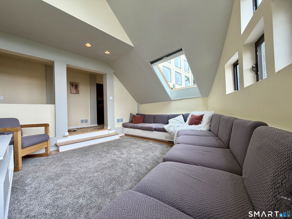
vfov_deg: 85.7
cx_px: 146
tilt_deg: +2.1
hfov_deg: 102.1
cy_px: 110
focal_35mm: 14
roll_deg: +2.3
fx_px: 118
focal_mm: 2.22
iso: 100
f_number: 2.2
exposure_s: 1/120
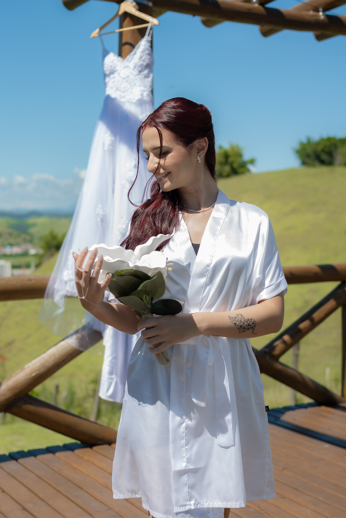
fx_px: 757
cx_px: 173
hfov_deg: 25.8
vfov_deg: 37.9
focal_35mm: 52
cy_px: 259
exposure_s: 1/3200
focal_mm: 35
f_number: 2.5
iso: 160
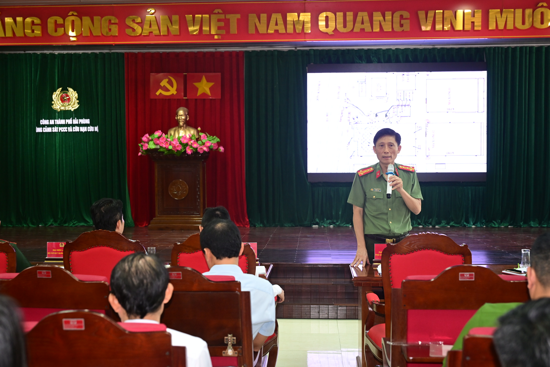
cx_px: 275
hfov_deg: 44.5
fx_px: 672
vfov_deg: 30.5
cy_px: 184
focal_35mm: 44
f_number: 4
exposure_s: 1/125
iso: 1600
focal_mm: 44
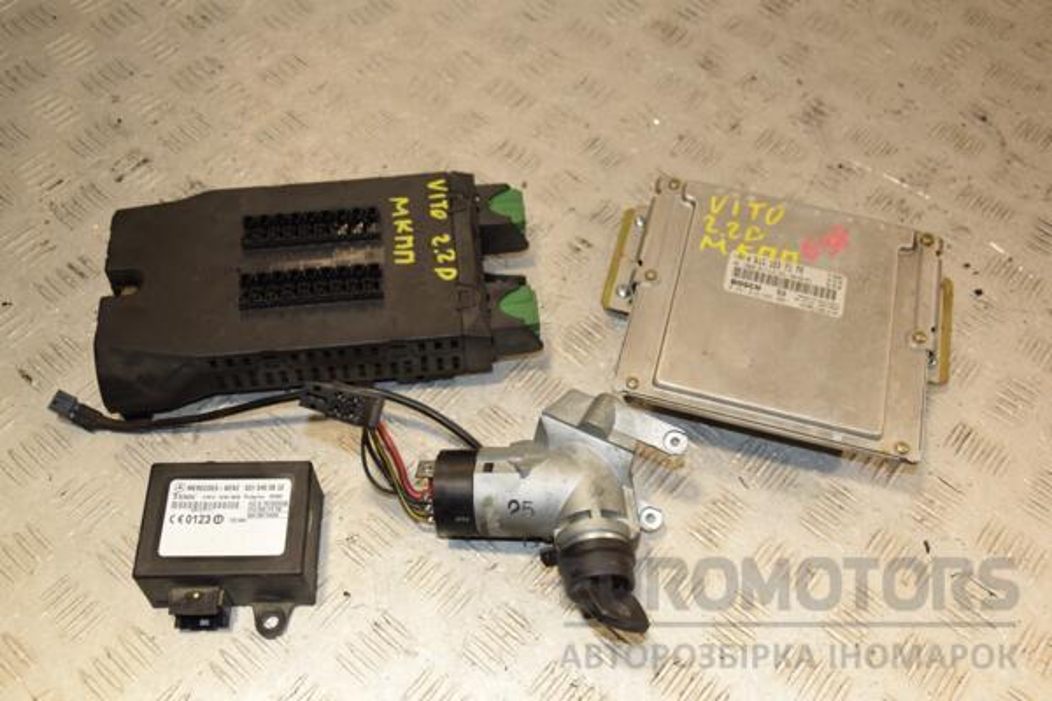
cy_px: 350
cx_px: 526
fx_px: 1096
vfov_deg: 35.5
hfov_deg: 51.3
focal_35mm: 38
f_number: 5.6
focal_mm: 25
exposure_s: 1/200
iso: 800
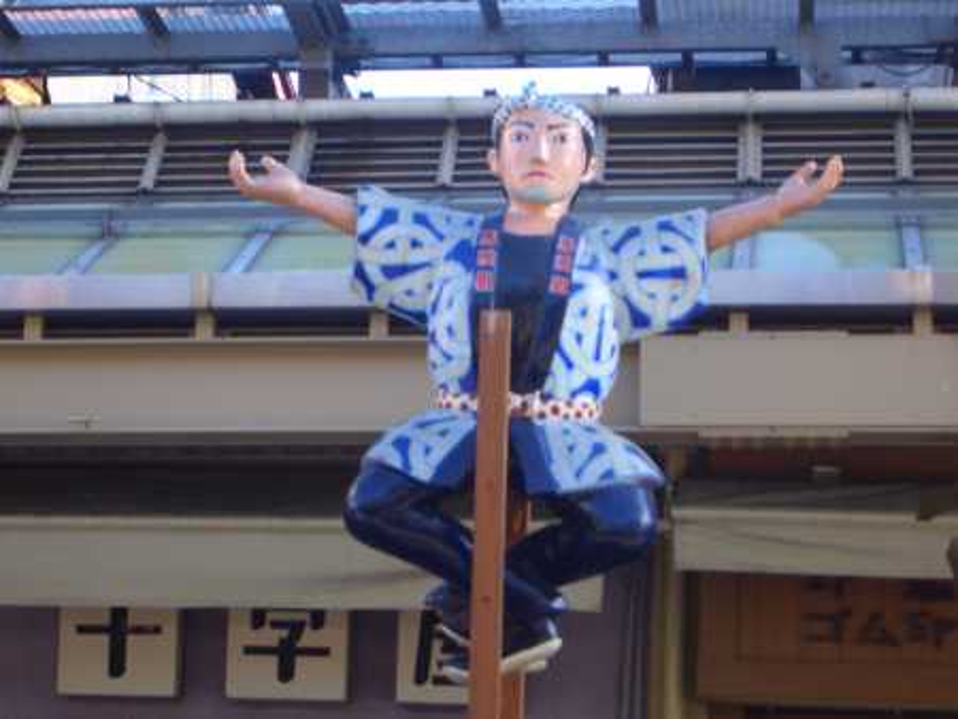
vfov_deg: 14.1
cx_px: 479
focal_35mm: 105
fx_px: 2907
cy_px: 360
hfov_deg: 18.7
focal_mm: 17.4
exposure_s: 1/60
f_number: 4.8
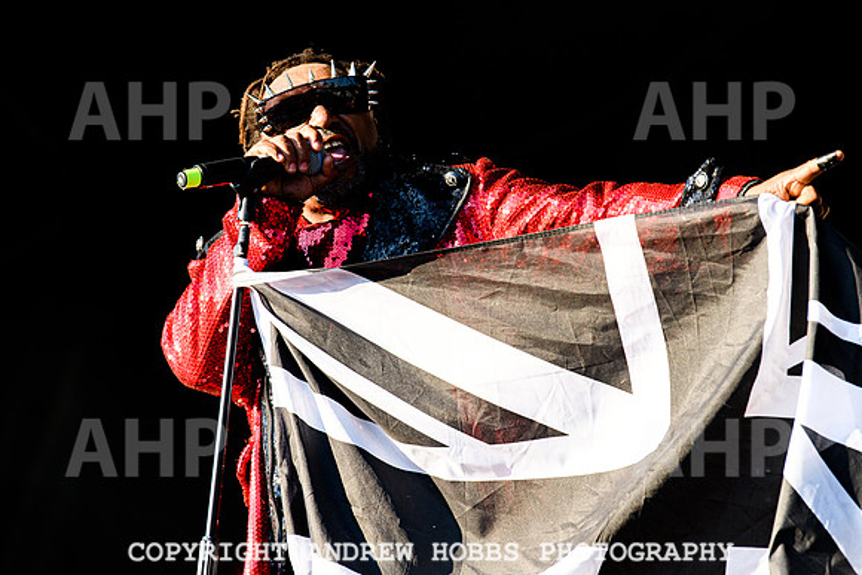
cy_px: 288
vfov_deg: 6.9
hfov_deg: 10.3
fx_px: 4790
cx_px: 431
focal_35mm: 200
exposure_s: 1/640
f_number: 5
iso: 200
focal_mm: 200
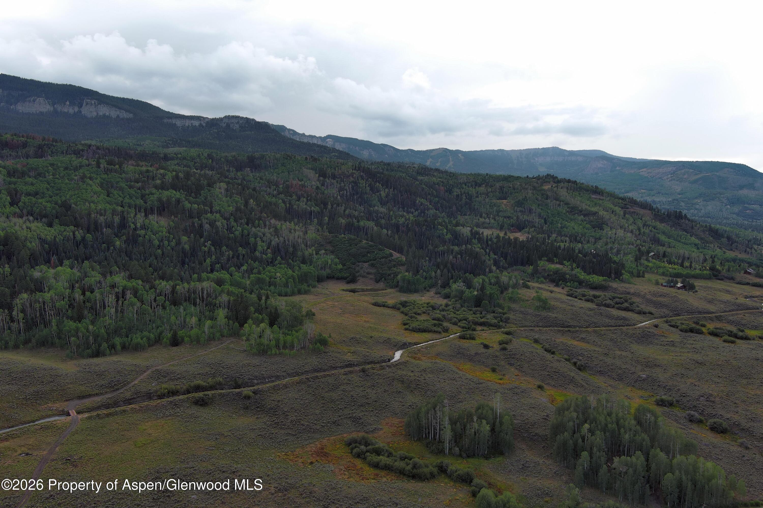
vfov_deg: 45.0
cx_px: 382
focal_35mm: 29
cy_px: 254
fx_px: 615
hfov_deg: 63.7
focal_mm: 10.57
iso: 100
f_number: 2.8
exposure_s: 1/248
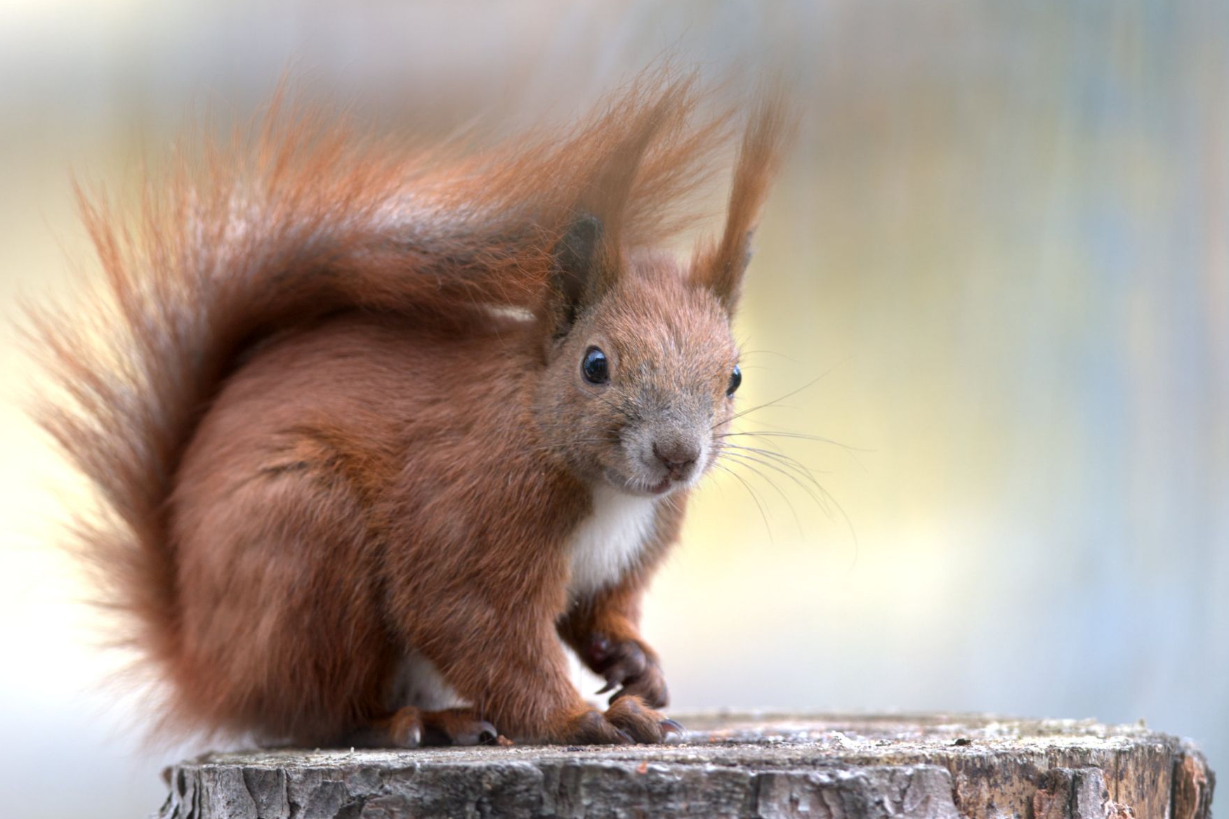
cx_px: 538
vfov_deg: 3.9
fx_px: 11980
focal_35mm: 351
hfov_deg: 5.9
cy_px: 353
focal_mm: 300
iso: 320
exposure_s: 1/400
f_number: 5.6
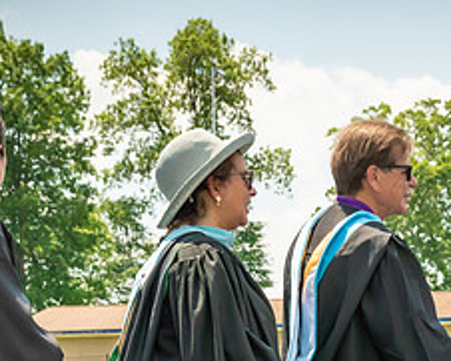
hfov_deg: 11.9
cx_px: 437
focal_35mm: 160
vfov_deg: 9.5
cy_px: 447
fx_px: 2137
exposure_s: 1/800
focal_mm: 38
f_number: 7.1
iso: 200
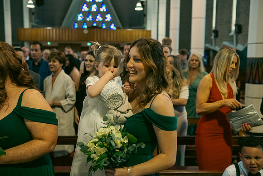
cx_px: 132
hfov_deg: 46.4
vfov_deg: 31.9
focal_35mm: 42
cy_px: 88
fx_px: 307
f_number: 3.5
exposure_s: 1/160
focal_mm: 42
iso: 1000
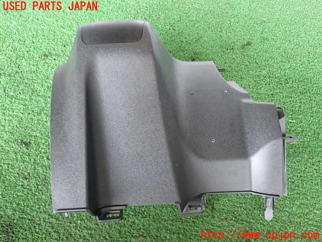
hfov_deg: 45.8
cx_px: 161
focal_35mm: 41
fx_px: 381
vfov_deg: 35.1
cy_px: 121
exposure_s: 1/40
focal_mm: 7.31
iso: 500
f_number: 2.8
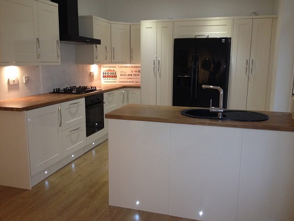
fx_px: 297
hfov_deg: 52.6
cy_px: 110
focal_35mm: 35
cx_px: 147
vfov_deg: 40.7
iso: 200
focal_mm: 4.28
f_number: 2.4
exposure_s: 1/20
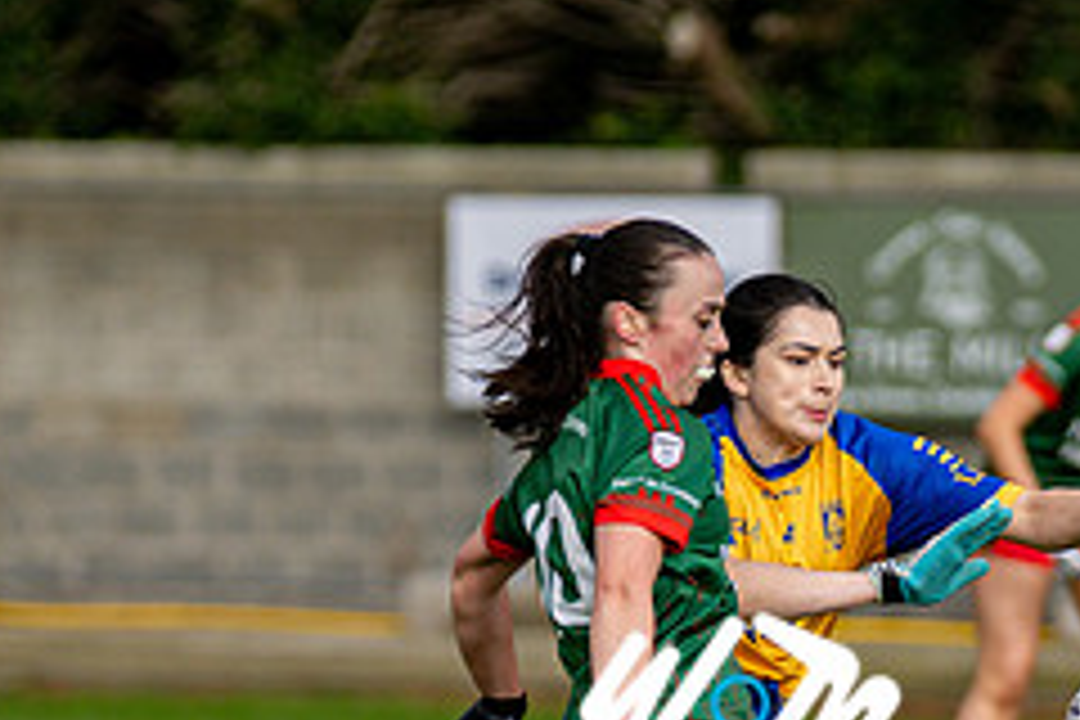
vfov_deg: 2.2
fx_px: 18509
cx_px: 738
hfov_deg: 3.3
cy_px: 801
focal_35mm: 617
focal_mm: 170
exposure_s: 1/3200
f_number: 2.8
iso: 220
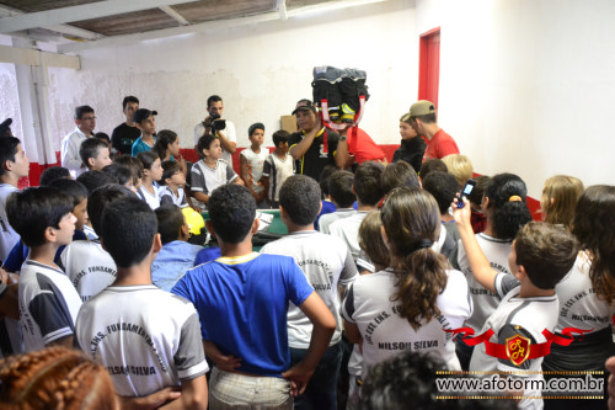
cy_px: 205
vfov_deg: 43.6
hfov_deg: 61.9
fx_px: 512
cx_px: 308
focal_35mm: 30
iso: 3200
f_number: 4.5
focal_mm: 20
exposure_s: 1/50
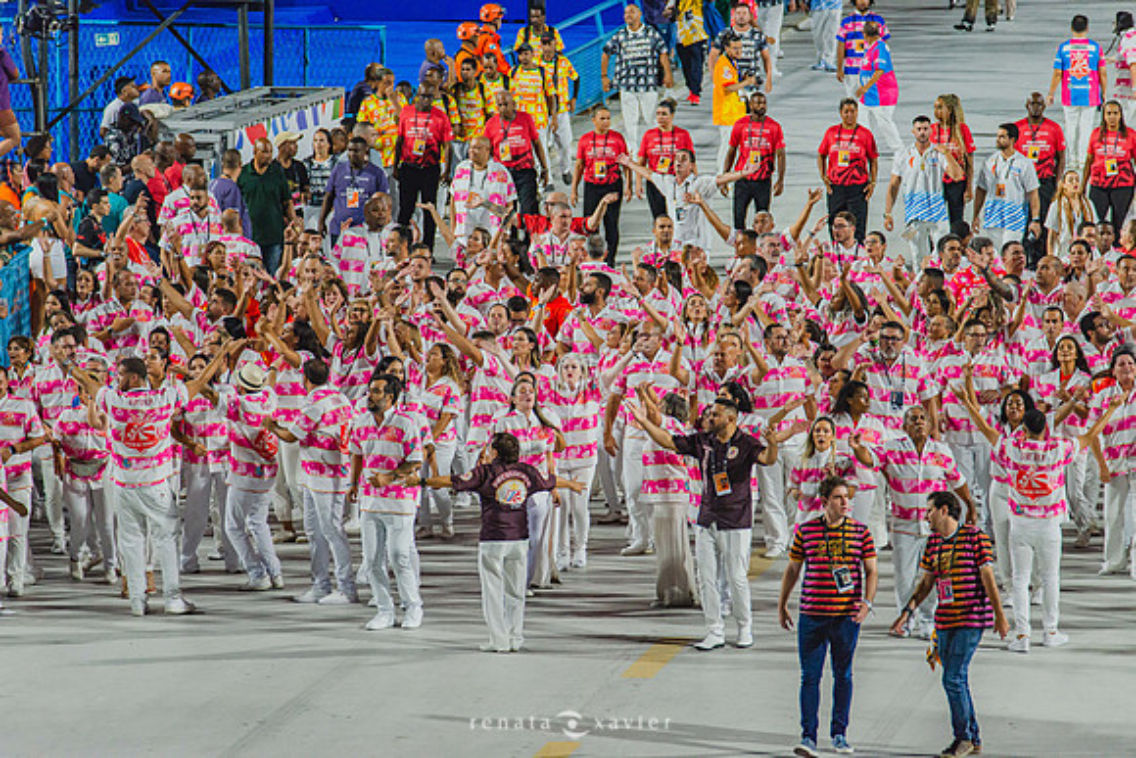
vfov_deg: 4.6
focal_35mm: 300
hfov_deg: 6.9
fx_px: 9468
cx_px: 568
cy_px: 379
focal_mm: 300
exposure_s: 1/320
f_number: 5.6
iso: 1600
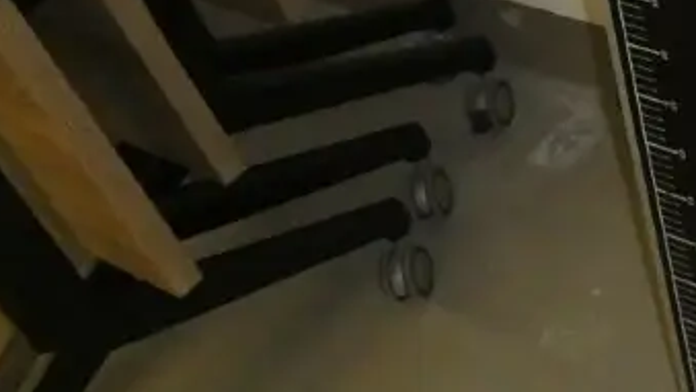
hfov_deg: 22.6
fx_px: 1459
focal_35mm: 79
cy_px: -8
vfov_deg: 15.0
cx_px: 1010
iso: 800
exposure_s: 1/60
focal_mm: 4.3
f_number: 3.3
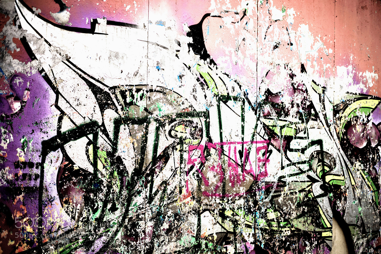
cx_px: 190
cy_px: 127
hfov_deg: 39.6
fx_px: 529
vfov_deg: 27.0
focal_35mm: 50
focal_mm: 50
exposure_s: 1/800
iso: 100
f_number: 1.8
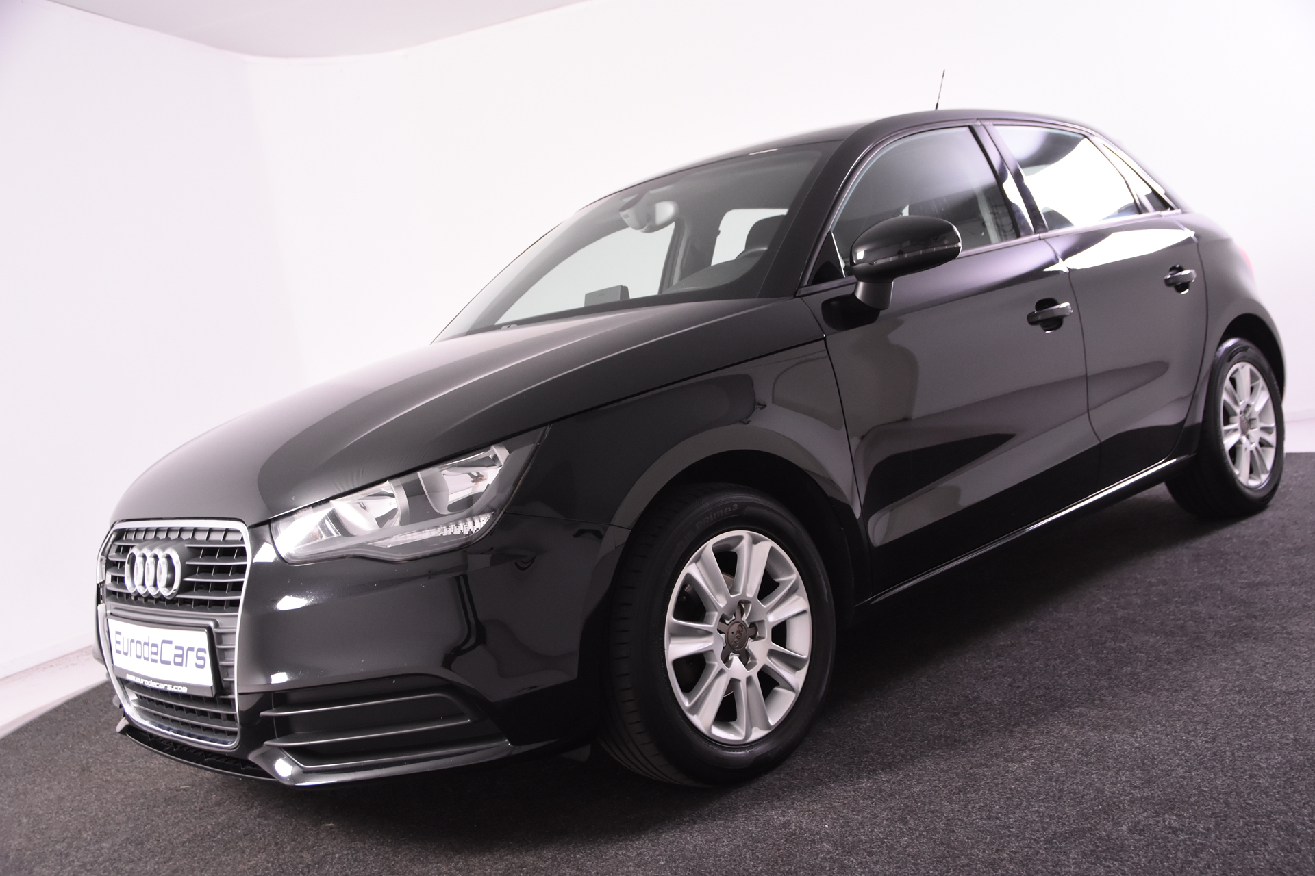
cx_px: 658
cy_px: 438
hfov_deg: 53.1
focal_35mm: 36
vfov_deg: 36.9
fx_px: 1315
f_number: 4.5
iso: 1600
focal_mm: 24
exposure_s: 1/50
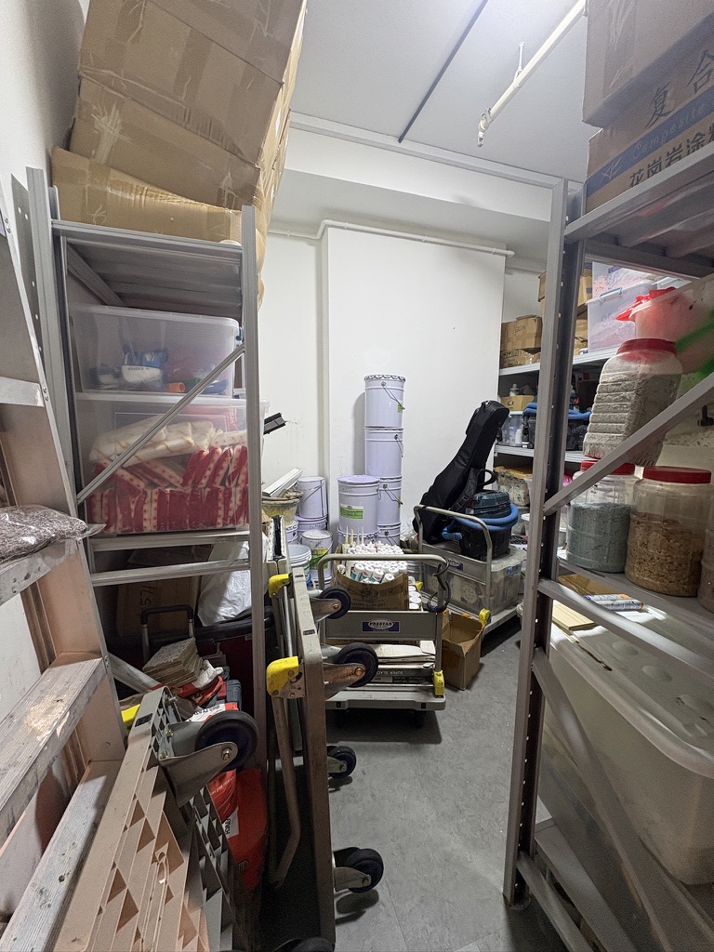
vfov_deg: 102.1
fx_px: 385
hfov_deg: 85.7
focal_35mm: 14
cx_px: 357
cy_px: 476
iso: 125
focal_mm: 2.22
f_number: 2.2
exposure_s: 1/50
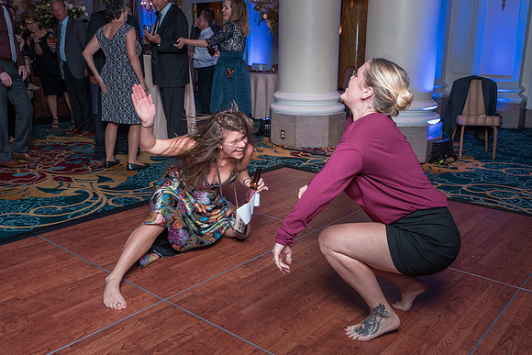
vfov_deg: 40.7
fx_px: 479
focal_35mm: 32
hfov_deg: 58.1
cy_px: 176
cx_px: 274
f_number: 5.6
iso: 2000
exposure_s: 1/200
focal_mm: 29
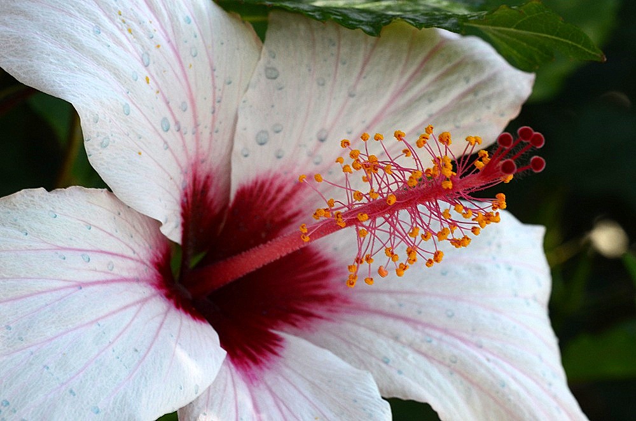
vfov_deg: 10.7
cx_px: 318
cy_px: 210
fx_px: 2247
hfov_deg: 16.1
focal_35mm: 128
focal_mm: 85
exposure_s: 1/50
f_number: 14
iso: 400
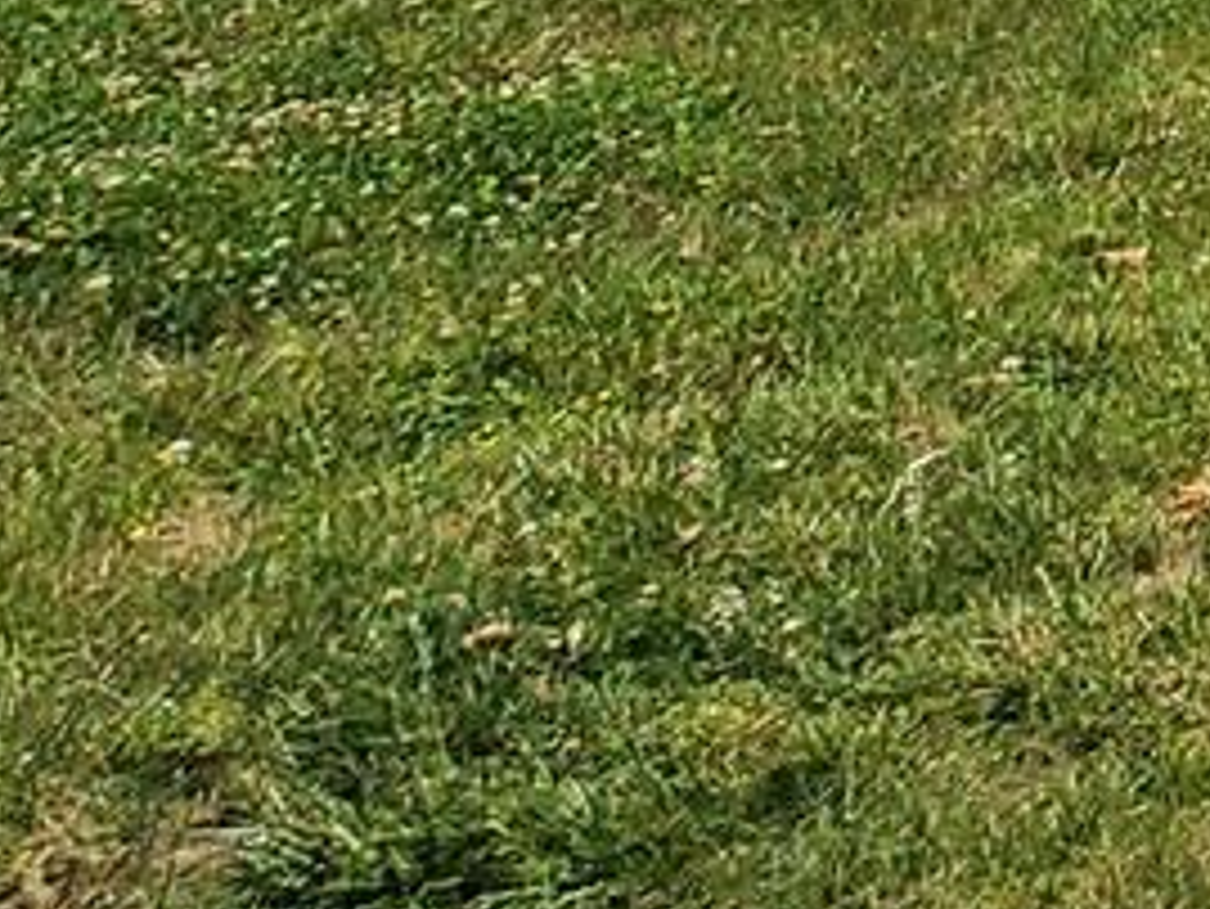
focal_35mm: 99
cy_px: -1624
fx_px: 3462
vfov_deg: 11.1
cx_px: 3414
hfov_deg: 12.1
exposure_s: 1/3589
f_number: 2.2
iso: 50
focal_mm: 2.2
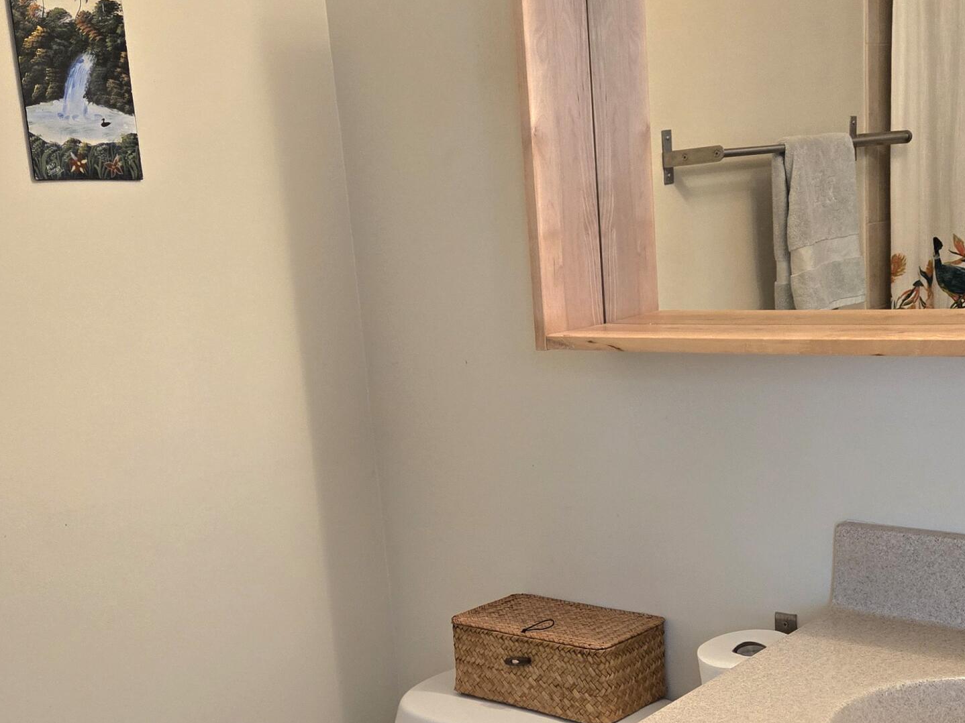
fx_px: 1338
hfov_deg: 39.7
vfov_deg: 29.8
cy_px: 527
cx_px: 507
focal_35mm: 48
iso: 500
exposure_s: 1/120
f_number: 1.8
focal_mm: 5.4
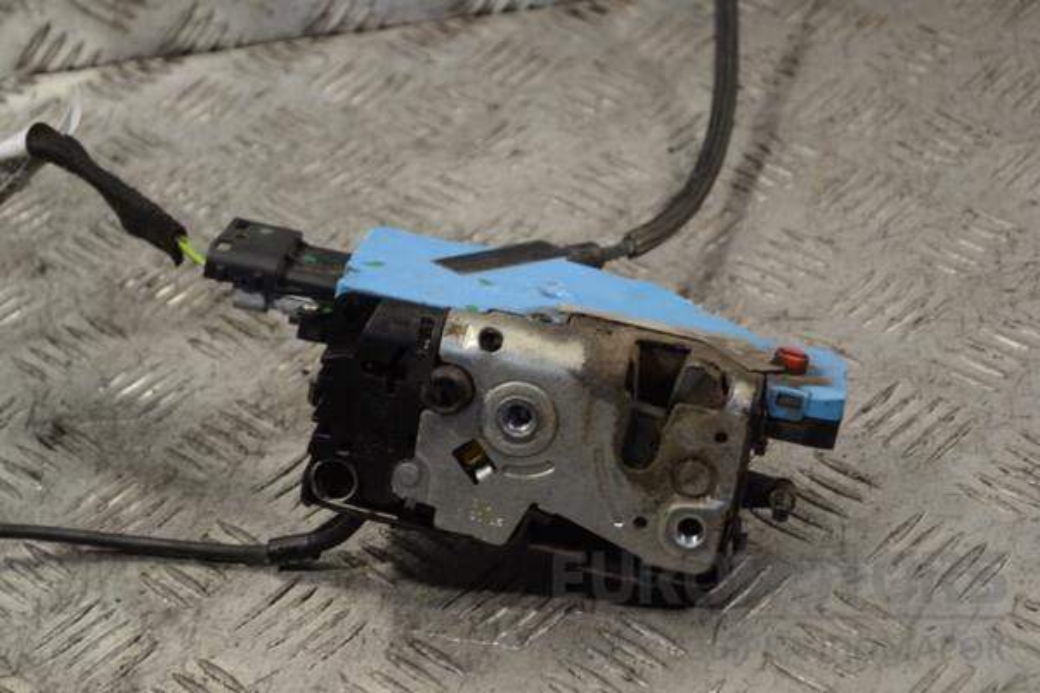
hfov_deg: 24.6
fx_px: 2383
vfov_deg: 16.6
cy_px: 346
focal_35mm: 82
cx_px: 520
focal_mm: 55
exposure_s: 1/30
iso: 180
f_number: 5.6
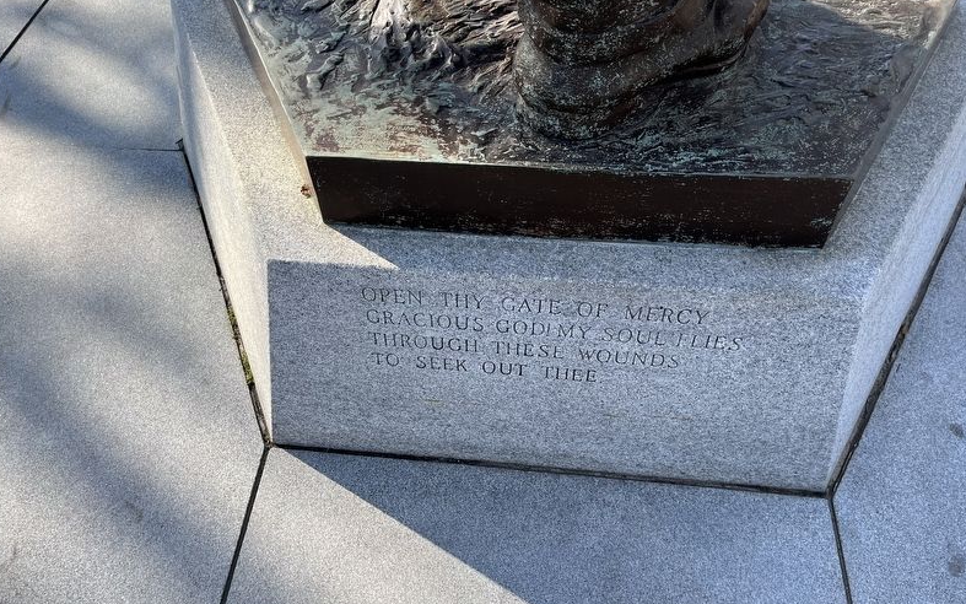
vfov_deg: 44.5
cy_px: 297
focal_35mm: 28
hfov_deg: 66.5
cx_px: 477
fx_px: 737
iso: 50
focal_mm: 5.1
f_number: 1.6
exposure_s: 1/777
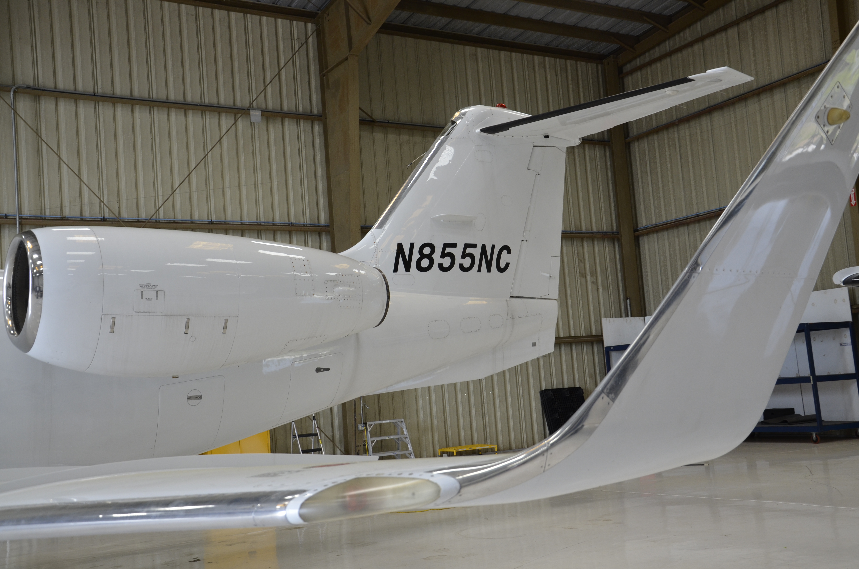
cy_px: 284
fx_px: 1000
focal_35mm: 42
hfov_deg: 46.5
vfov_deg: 31.8
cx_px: 430
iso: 400
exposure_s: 1/100
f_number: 5
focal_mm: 28
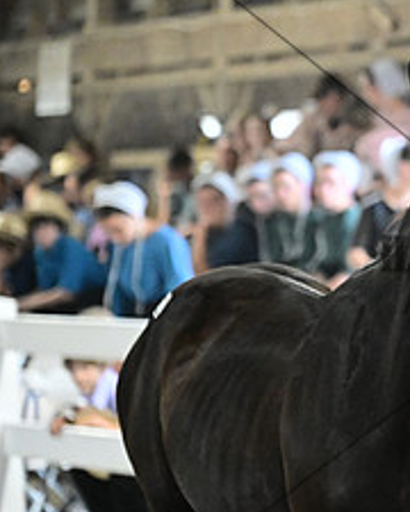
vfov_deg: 6.6
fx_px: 4414
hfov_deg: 5.3
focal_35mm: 291
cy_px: 272
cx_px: 579
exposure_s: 1/292
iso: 10000
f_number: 4
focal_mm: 120
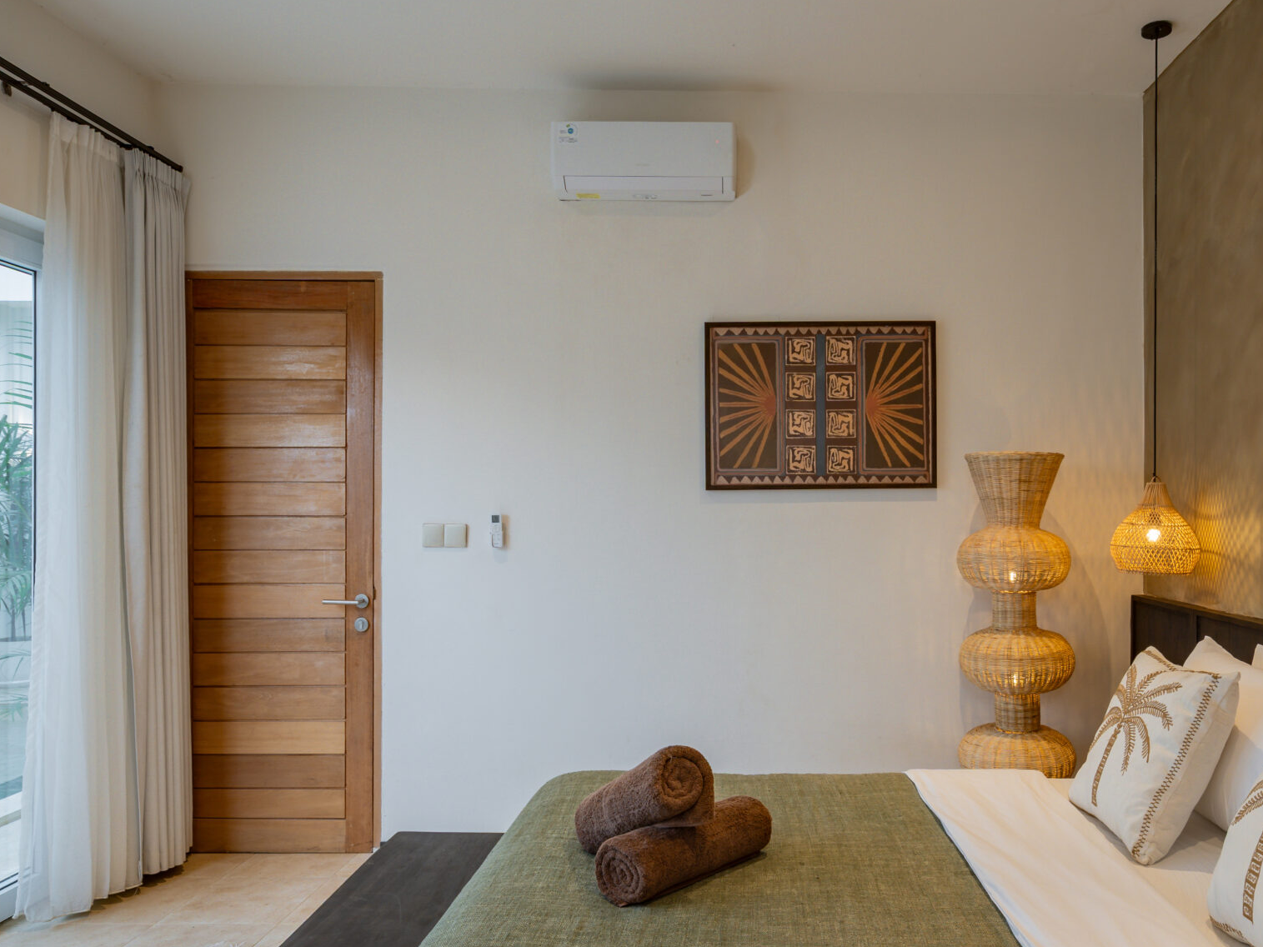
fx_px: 949
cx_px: 781
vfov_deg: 52.9
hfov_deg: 66.4
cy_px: 526
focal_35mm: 26
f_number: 8
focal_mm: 16
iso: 800
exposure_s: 1/40
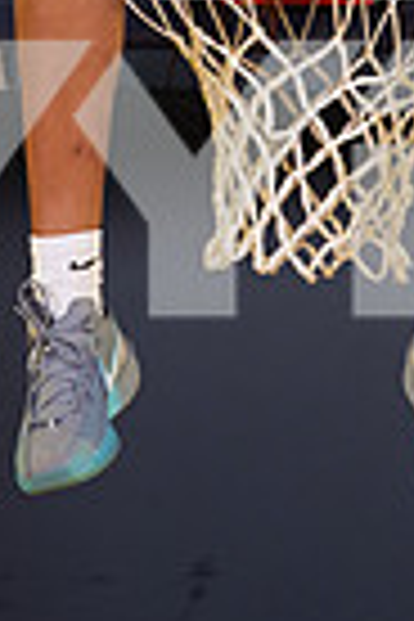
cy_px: -135
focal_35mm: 229
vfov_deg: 8.9
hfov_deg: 6.0
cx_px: 310
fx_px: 3950
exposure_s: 1/320
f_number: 7.1
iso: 320
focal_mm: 70
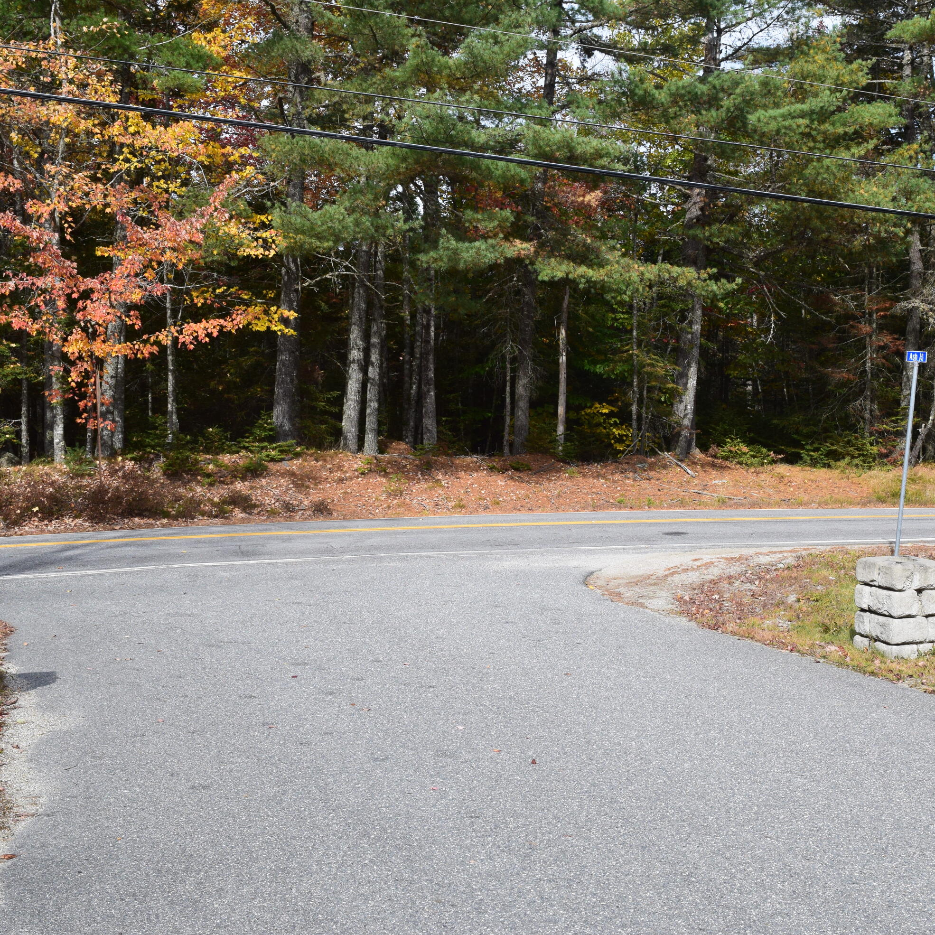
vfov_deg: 37.8
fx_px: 1364
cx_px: 583
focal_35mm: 45
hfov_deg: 37.6
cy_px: 463
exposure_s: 1/400
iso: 400
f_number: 11
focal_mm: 23
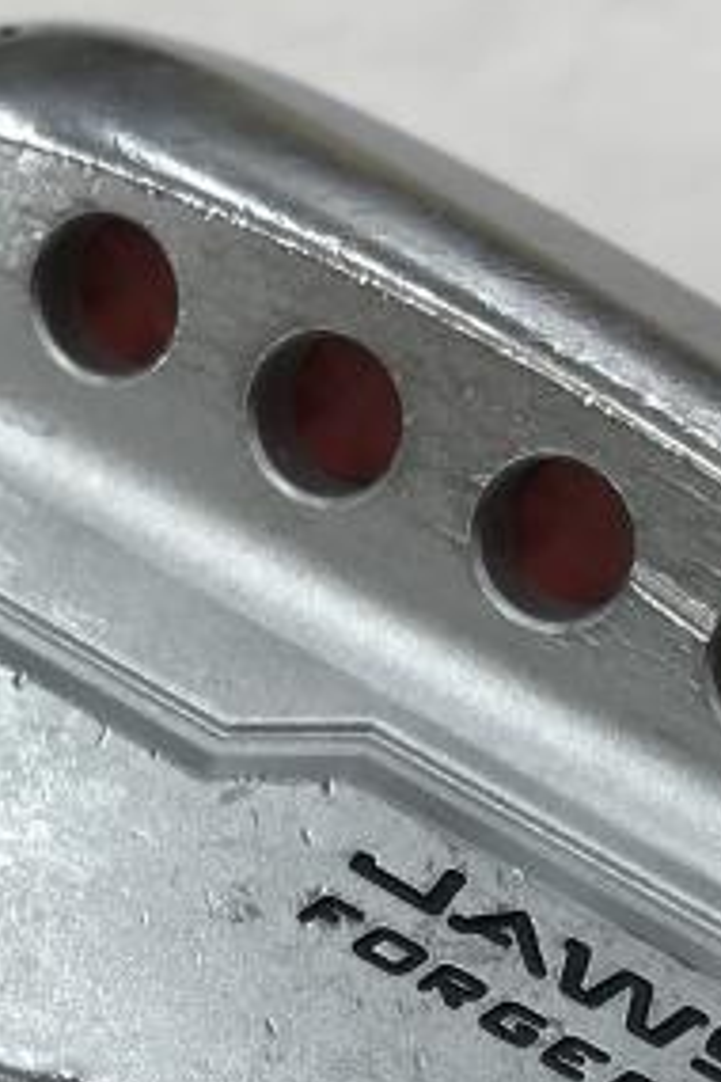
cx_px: 357
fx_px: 2944
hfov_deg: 14.0
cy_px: 1014
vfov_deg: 20.3
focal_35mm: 98
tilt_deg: -67.0
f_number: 1.8
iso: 20
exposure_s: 1/102
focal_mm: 3.99
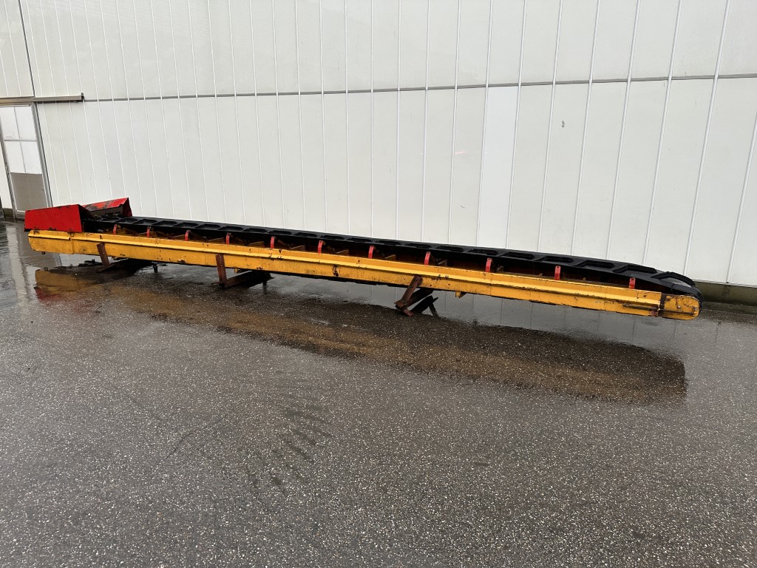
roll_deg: +0.1
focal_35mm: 24
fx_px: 525
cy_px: 284
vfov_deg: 56.8
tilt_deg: -12.8
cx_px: 378
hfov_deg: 71.6
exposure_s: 1/100
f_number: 1.78
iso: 125
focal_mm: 6.86
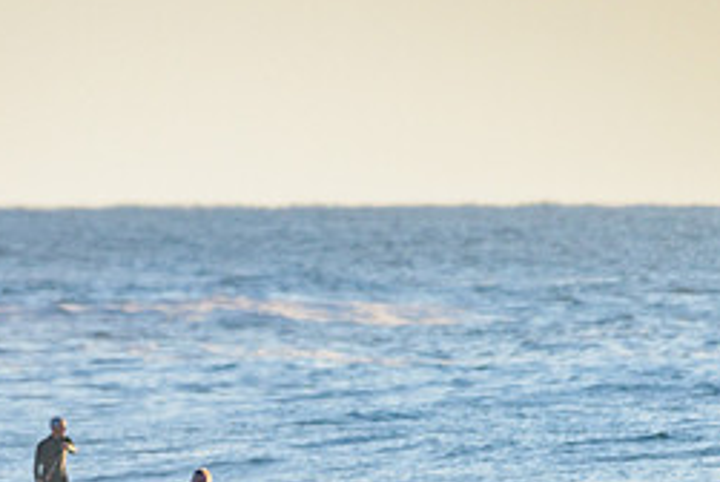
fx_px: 28313
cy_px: 408
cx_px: 108
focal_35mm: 1414
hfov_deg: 1.5
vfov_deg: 1.0
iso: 320
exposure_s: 1/2000
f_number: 5.6
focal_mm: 500
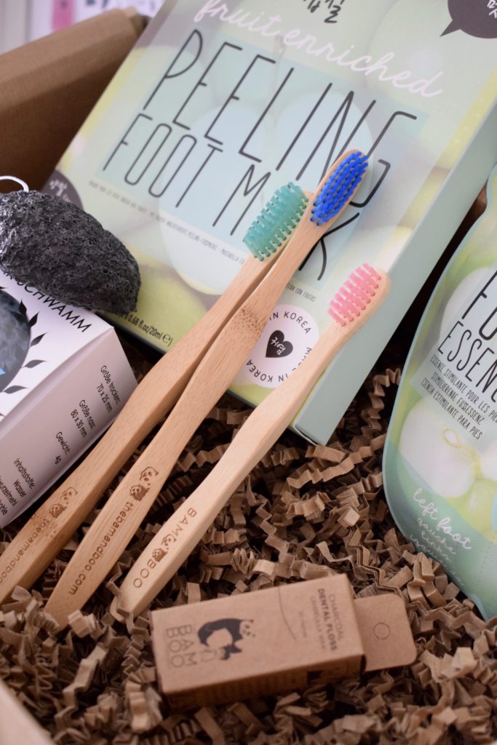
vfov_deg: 33.4
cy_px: 372
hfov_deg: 22.6
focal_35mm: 60
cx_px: 248
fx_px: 1242
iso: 3200
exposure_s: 1/50
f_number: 4.8
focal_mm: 40
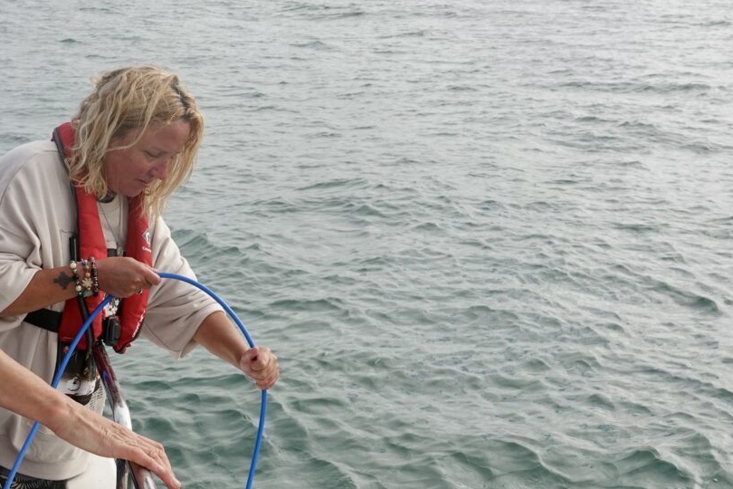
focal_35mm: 56
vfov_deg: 24.0
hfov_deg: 35.1
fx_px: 1140
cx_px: 207
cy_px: 345
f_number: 4
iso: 100
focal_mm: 12.96
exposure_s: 1/640
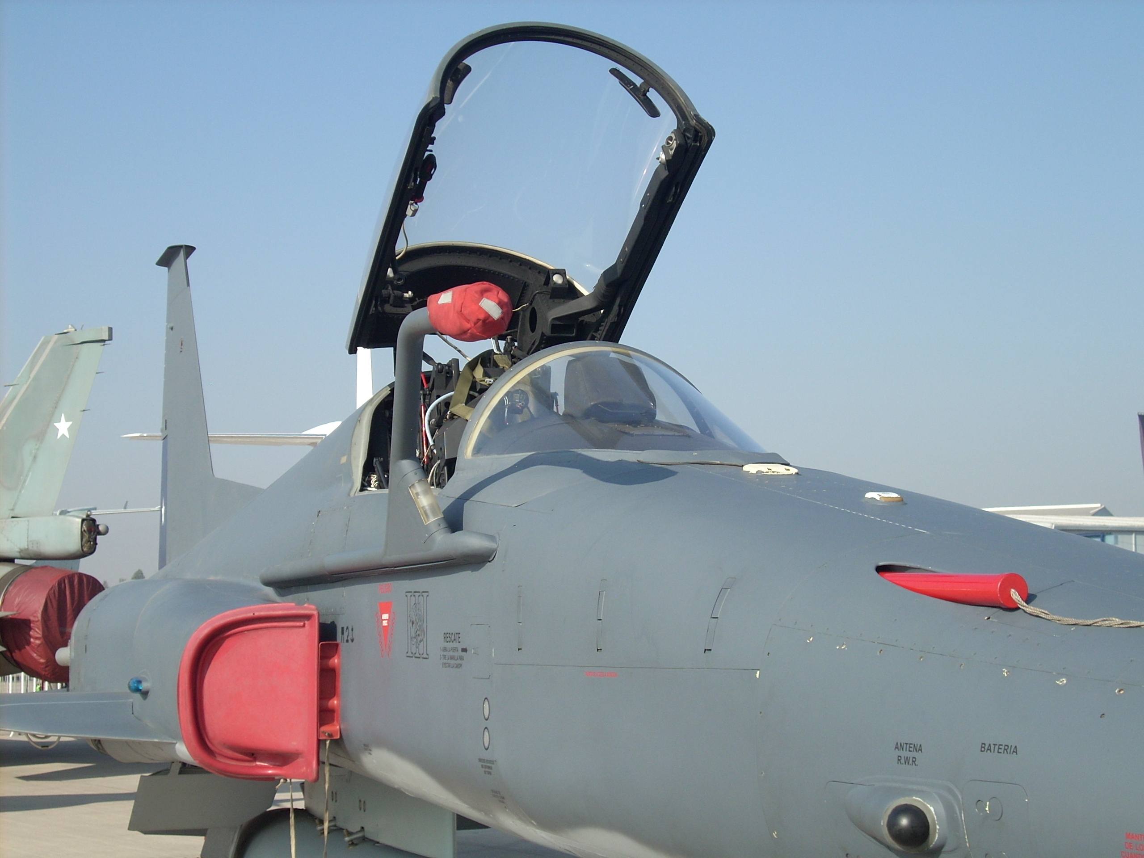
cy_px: 429
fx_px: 2148
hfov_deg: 29.8
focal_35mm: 65
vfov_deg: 22.6
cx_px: 572
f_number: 7.6
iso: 64
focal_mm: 10.7
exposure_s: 1/185
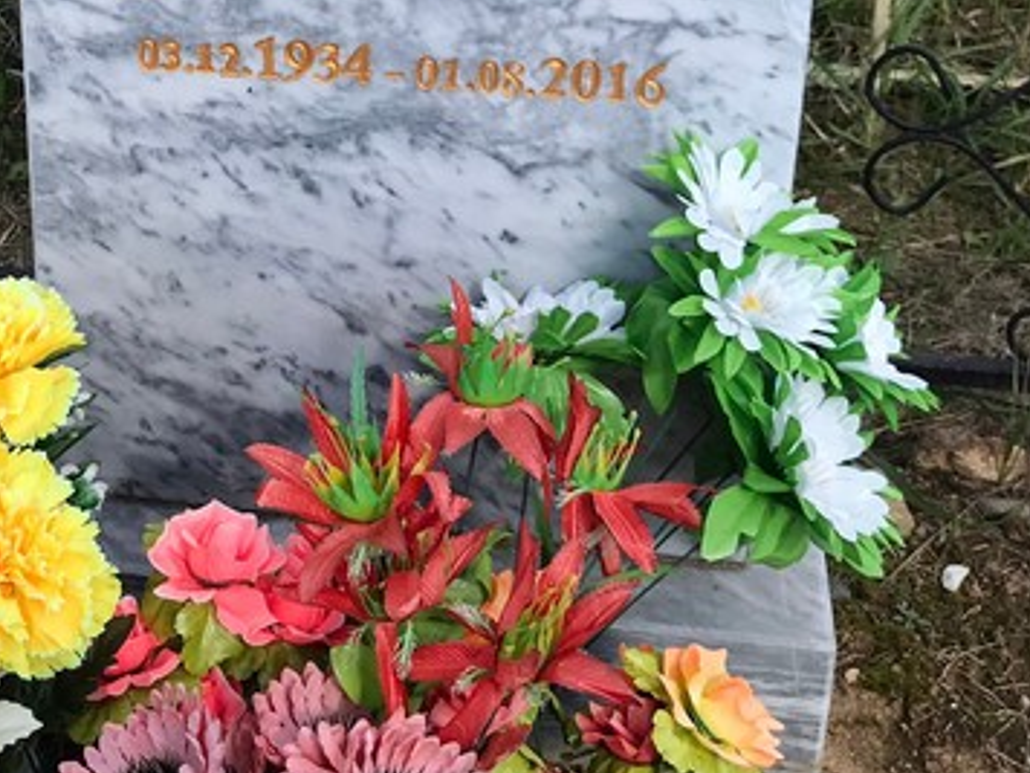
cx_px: 255
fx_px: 1875
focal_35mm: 63
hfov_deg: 30.2
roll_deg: +0.7
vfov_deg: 22.7
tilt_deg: -26.4
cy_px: 78
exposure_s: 1/1623
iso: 20
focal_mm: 3.99
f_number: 1.8
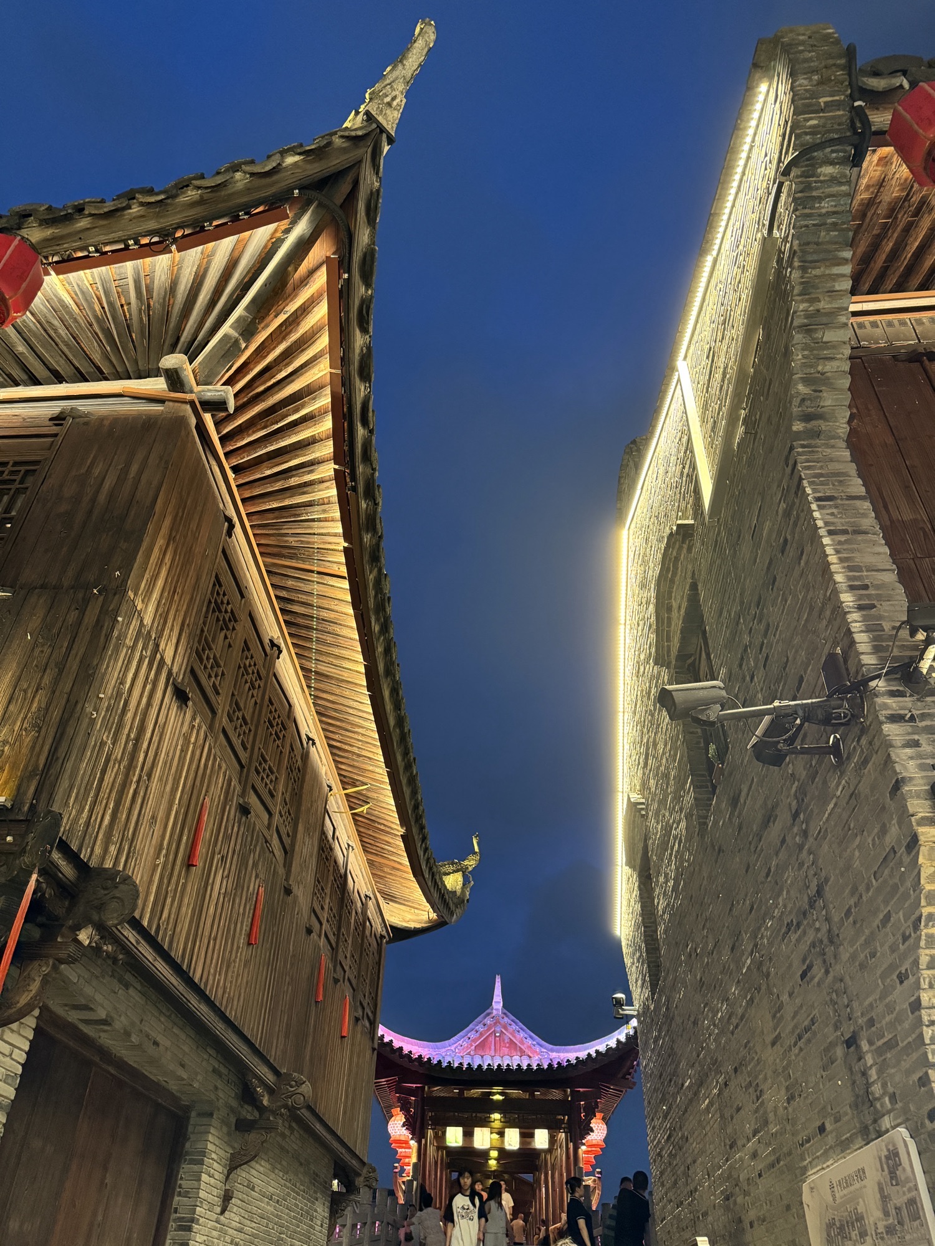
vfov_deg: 71.6
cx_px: 468
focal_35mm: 24
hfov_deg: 56.8
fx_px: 864
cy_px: 623
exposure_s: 1/50
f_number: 1.78
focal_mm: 6.76
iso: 800
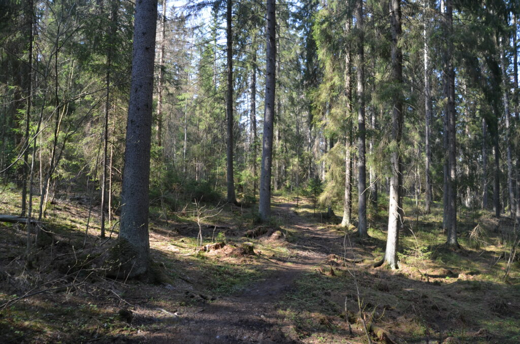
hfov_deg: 67.5
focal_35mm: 27
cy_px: 172
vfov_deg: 47.7
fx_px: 389
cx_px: 260
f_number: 5.6
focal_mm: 18
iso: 280
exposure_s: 1/125
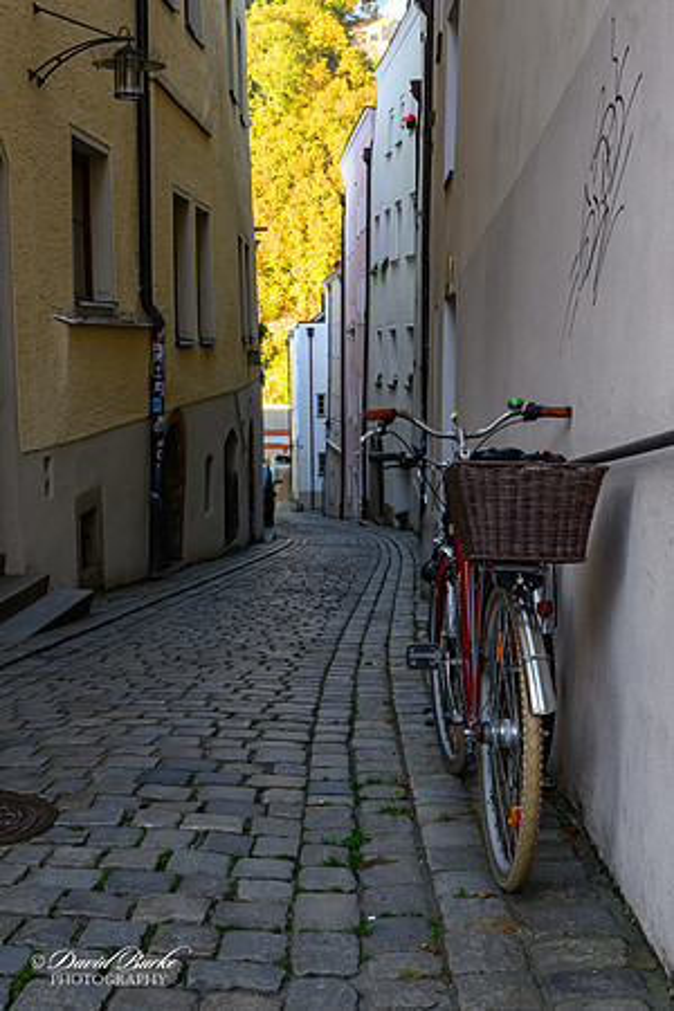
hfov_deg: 30.5
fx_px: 1236
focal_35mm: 44
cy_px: 506
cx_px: 337
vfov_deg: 44.5
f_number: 8
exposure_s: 1/200
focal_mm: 29.5
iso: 1600
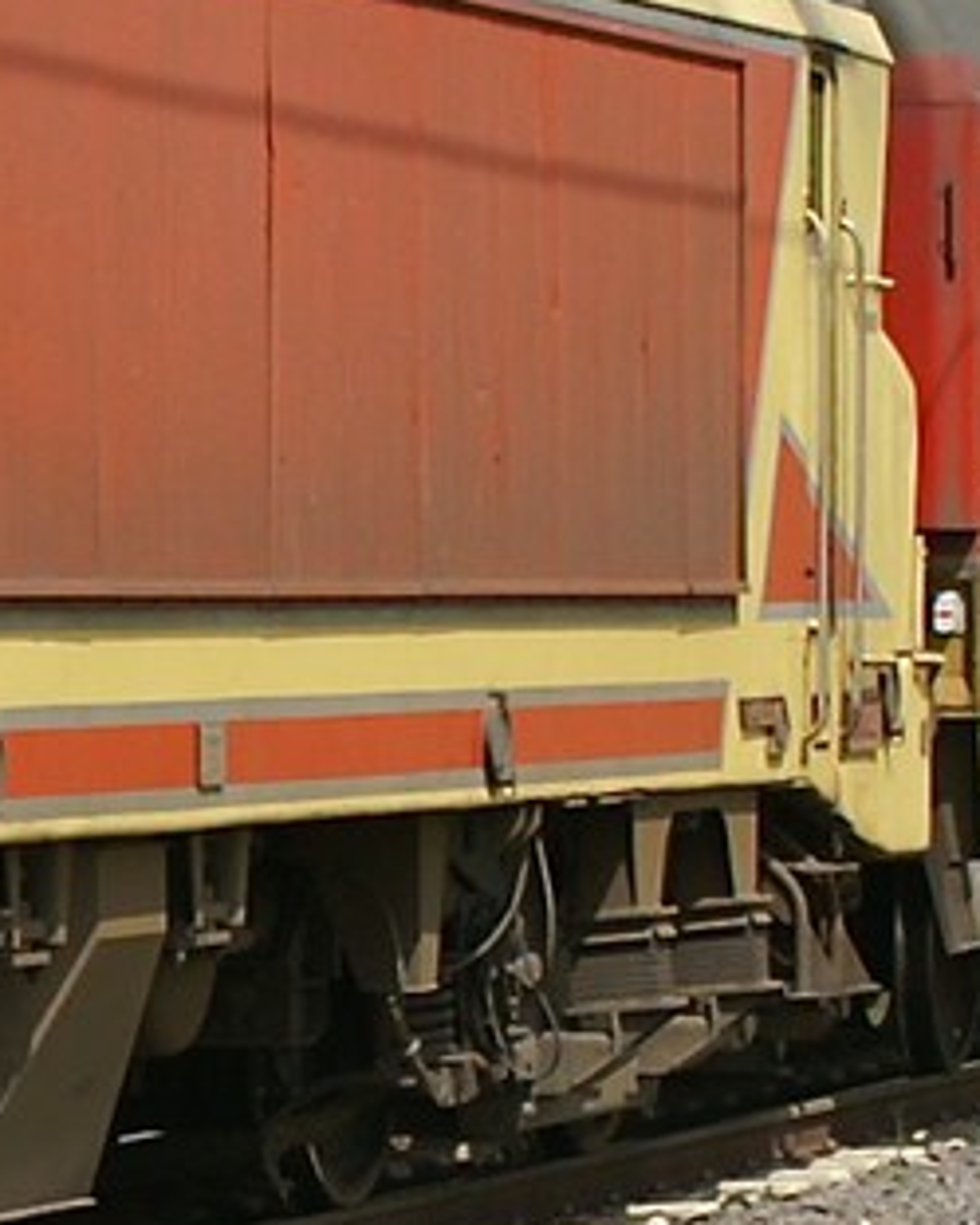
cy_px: 829
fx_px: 11012
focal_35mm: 304
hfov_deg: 5.1
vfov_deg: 6.4
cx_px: -350
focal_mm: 35
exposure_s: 1/640
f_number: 8
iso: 200
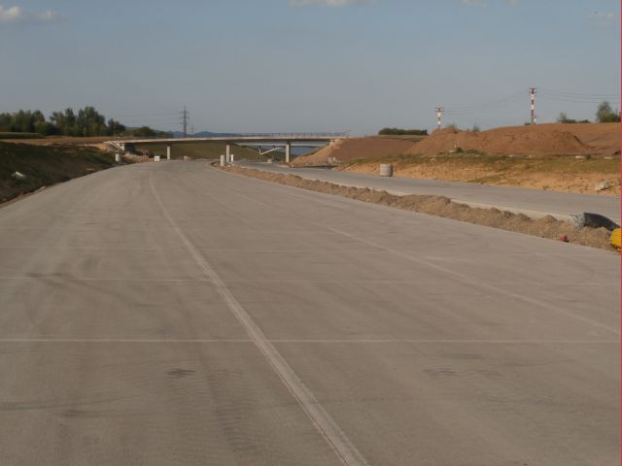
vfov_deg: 21.6
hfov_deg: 28.6
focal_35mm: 68
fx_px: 1222
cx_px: 311
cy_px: 233
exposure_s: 1/800
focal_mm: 12.1
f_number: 4.7
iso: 100
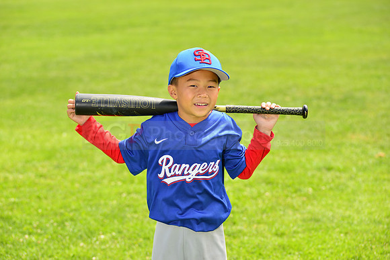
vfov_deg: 12.5
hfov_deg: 18.6
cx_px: 195
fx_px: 1192
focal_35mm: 110
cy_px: 130
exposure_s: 1/250
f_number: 5
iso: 100
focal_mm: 110
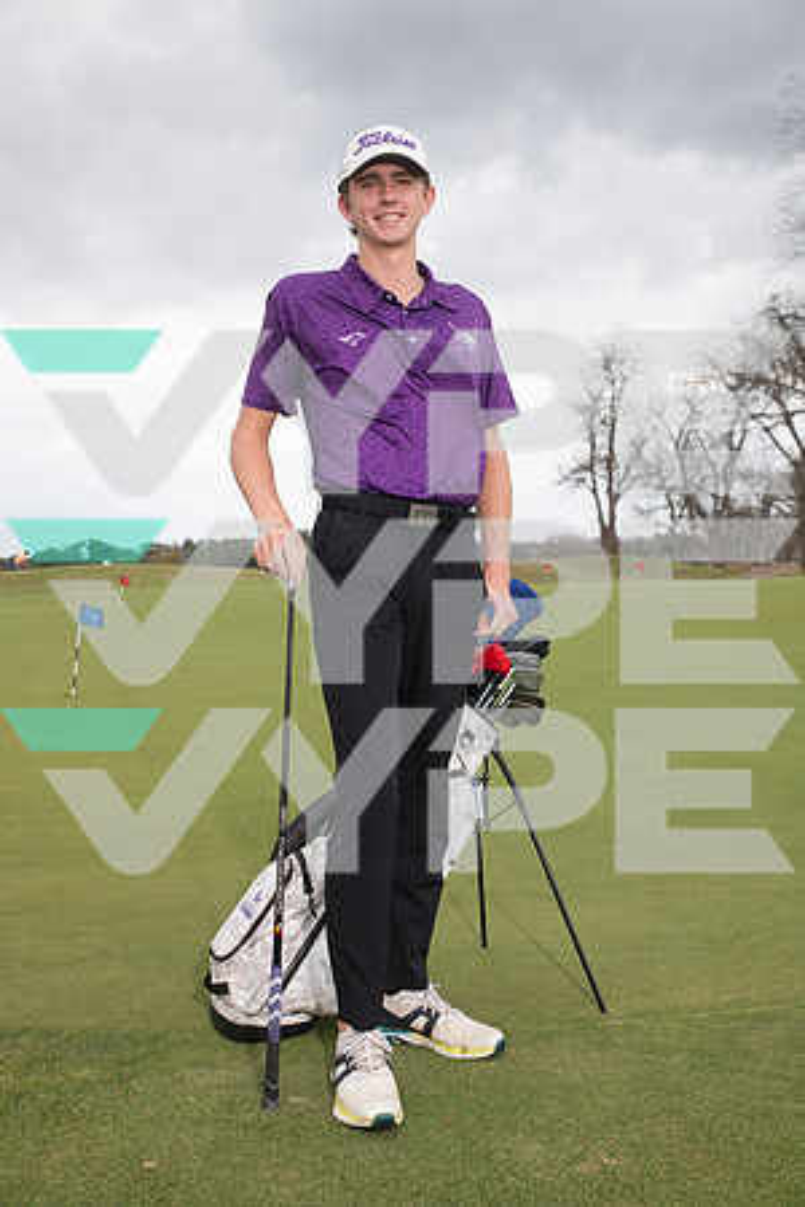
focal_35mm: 38
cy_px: 604
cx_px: 402
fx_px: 1274
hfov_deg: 35.1
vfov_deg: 50.7
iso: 160
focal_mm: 38
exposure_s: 1/320
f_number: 6.3
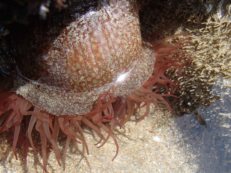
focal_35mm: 37
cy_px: 86
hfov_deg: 50.1
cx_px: 116
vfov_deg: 38.7
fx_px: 247
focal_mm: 6.64
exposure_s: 1/250
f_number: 4.7
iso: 100
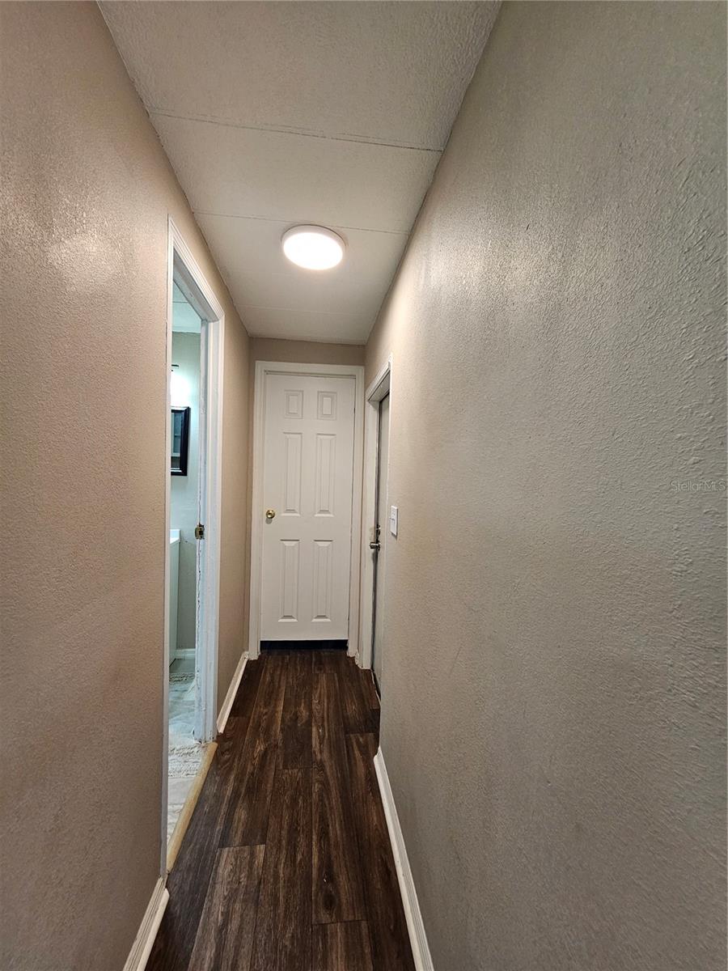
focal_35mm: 13
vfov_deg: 106.2
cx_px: 364
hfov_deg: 89.9
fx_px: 365
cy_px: 486
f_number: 2.2
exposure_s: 1/60
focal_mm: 2.2
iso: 160
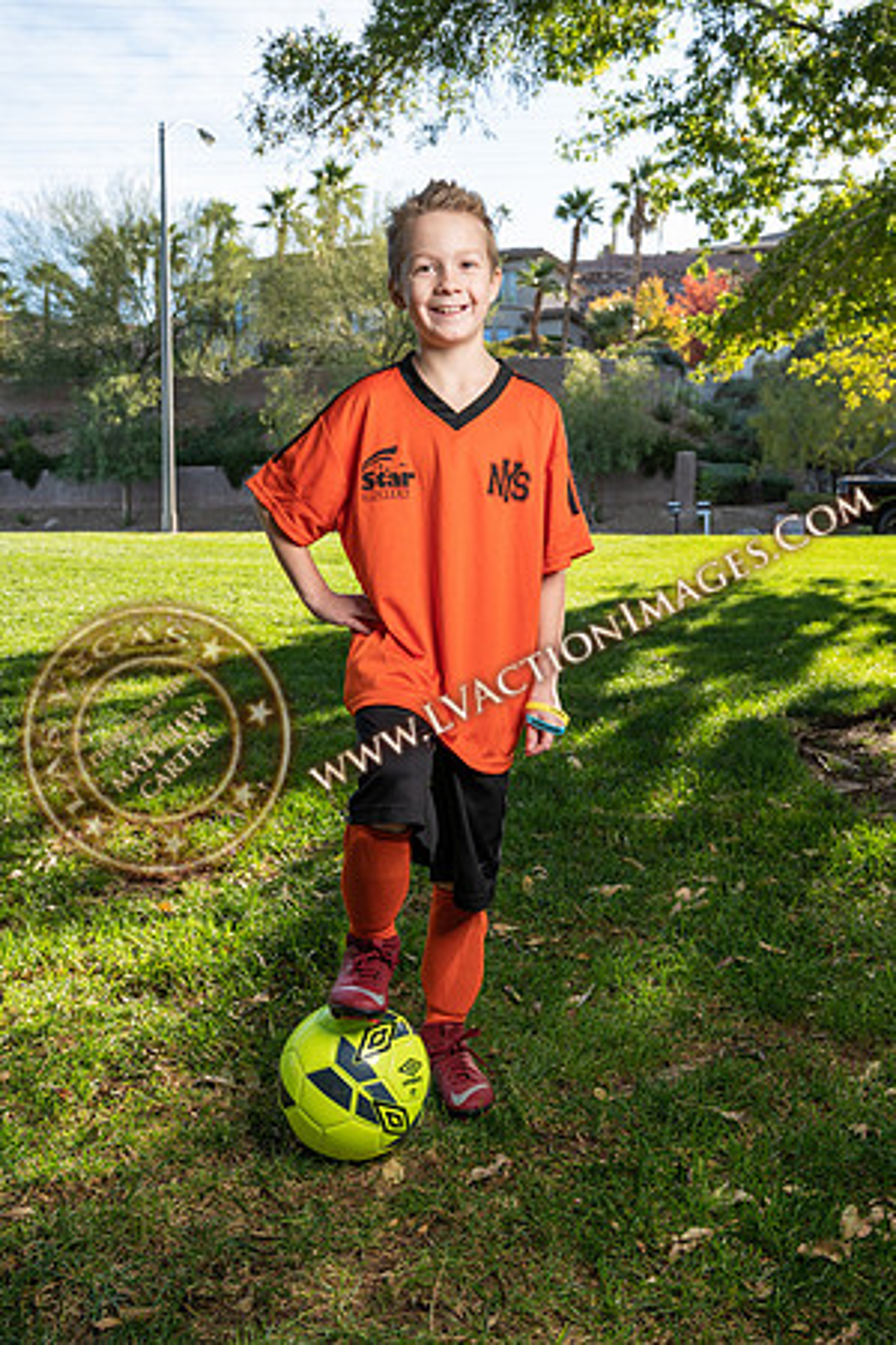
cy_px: 672
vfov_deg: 59.5
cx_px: 448
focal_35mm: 32
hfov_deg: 41.7
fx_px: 1176
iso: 100
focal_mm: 31.5
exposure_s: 1/160
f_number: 5.6
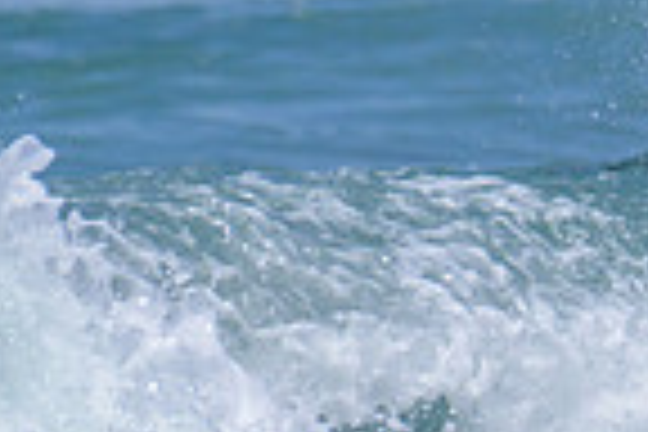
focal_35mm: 4045
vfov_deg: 0.3
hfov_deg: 0.5
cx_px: 1471
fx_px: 72804
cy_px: 284
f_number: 11
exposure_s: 1/2000
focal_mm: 800
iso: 720
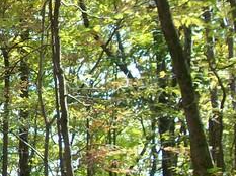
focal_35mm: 110
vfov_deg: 13.4
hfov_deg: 16.4
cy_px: 56
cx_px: -113
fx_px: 749
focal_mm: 6
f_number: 2.7
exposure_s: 1/147
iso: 80
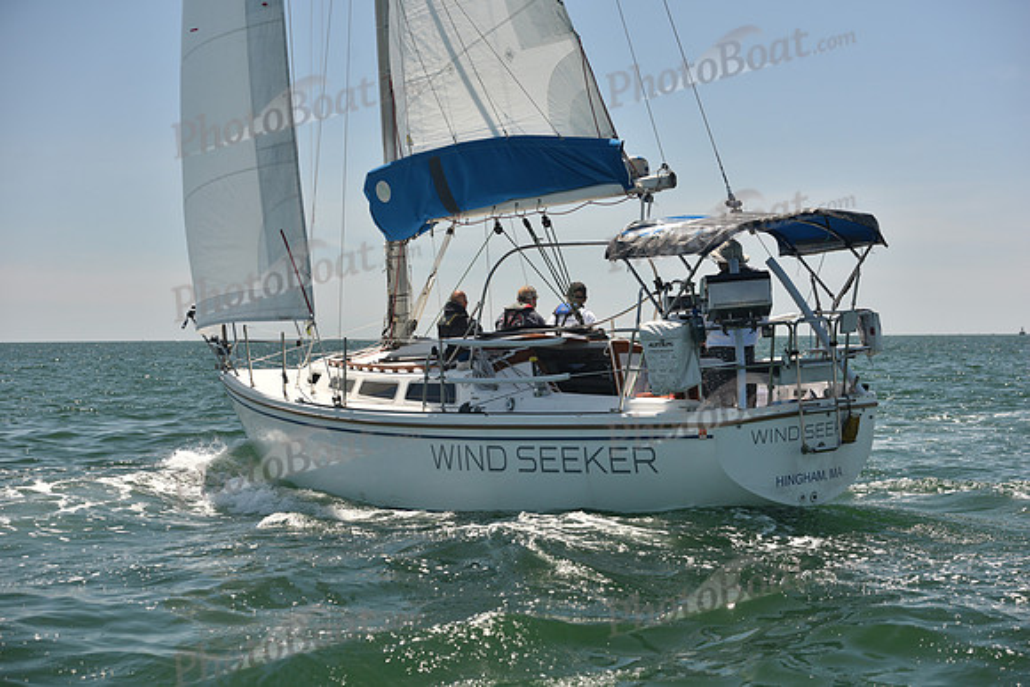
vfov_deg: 19.5
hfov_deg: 28.8
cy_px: 344
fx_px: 2003
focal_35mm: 70
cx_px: 515
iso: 250
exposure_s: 1/800
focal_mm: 70
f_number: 5
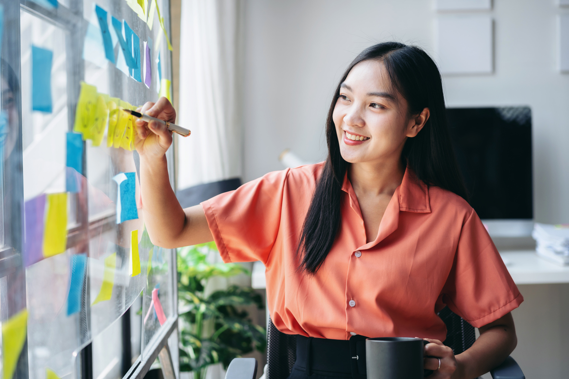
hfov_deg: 36.2
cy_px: 190
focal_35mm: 55
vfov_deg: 24.6
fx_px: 869
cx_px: 284
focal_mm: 55
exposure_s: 1/500
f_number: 2.5
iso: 250
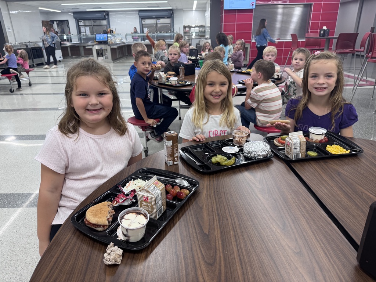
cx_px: 188
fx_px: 261
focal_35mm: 24
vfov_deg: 56.8
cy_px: 141
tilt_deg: -22.5
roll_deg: +1.7
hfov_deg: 71.6
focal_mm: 6.76
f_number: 1.78
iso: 160
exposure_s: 1/121
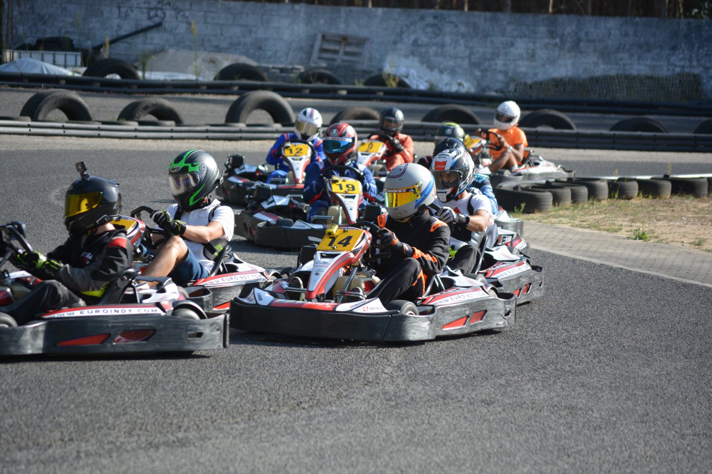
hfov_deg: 11.0
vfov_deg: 7.3
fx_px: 3708
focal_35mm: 188
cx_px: 356
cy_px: 237
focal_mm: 125
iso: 400
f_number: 4.8
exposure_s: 1/1000
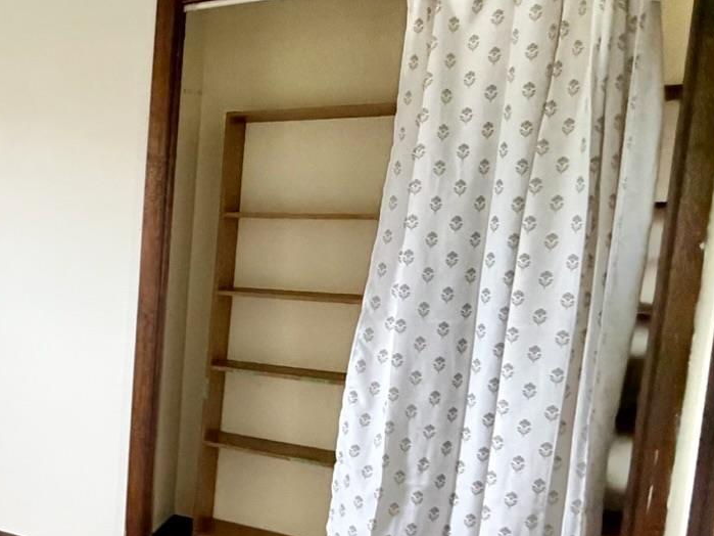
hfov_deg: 33.7
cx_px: -206
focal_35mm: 41
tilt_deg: -6.8
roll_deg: -0.3
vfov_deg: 35.0
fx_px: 846
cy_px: 326
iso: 640
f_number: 2.2
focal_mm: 2.22
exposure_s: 1/60
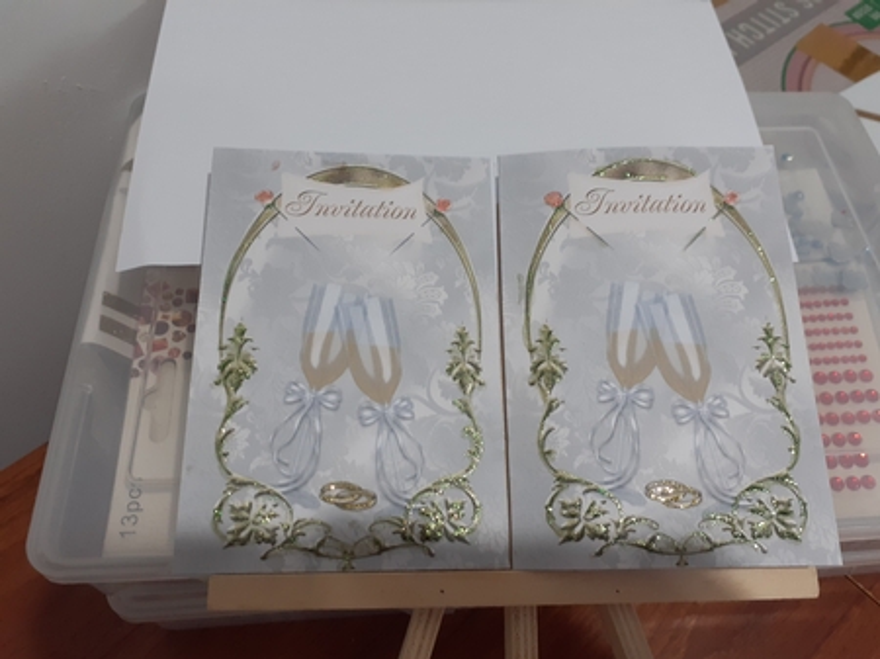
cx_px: 440
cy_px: 330
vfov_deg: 51.3
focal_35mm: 27
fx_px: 686
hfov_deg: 65.4
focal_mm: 3.6
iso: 125
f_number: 1.9
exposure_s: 1/50
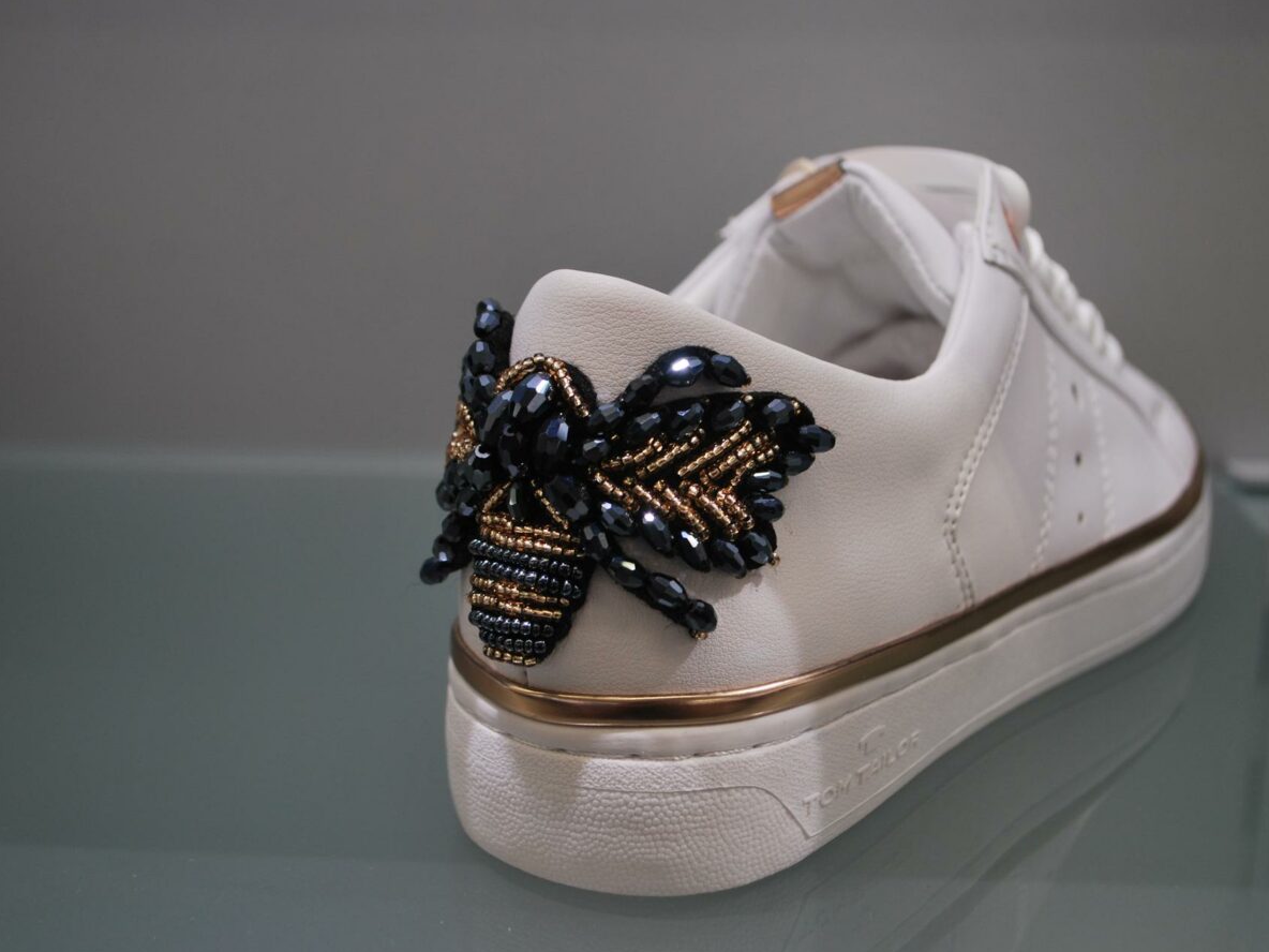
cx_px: 679
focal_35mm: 48
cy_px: 478
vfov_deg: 30.5
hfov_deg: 40.0
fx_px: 1743
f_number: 4.8
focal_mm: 29
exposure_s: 1/50
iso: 200
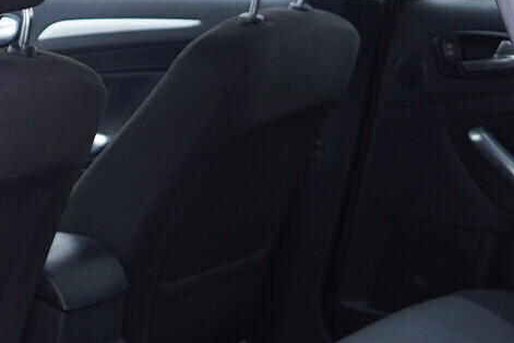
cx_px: -183
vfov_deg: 12.3
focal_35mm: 110
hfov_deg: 17.3
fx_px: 1570
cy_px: 336
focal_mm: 24
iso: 200
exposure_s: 1/40
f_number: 2.8
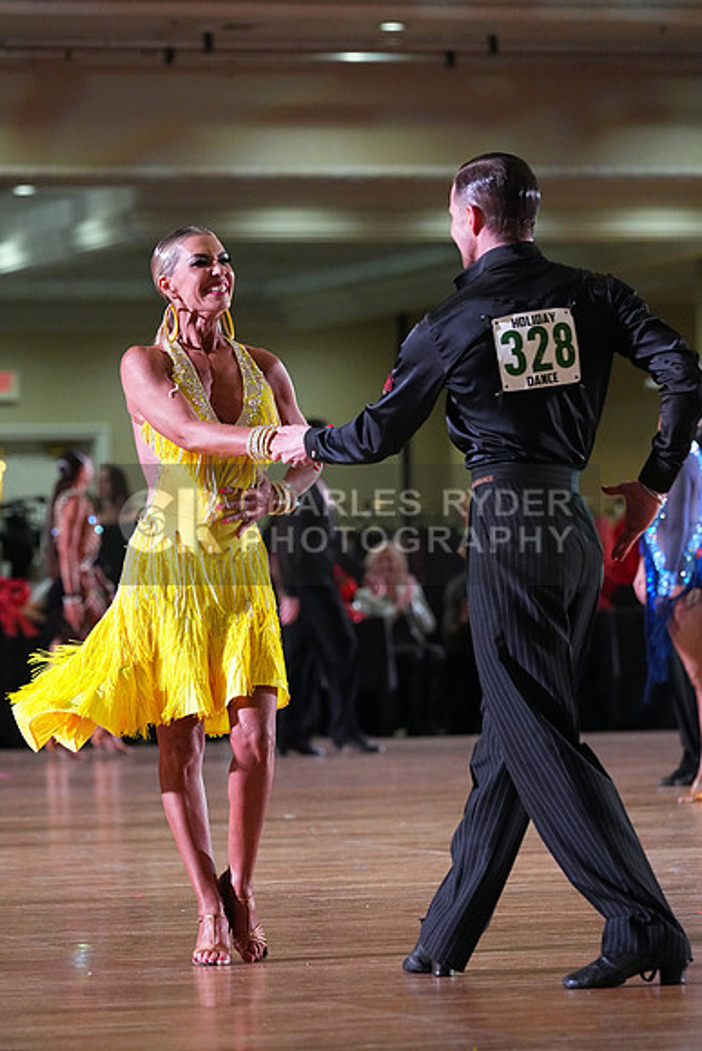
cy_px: 526
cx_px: 351
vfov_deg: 11.0
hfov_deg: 7.3
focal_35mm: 187
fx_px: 5466
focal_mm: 187
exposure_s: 1/400
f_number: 5
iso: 8000
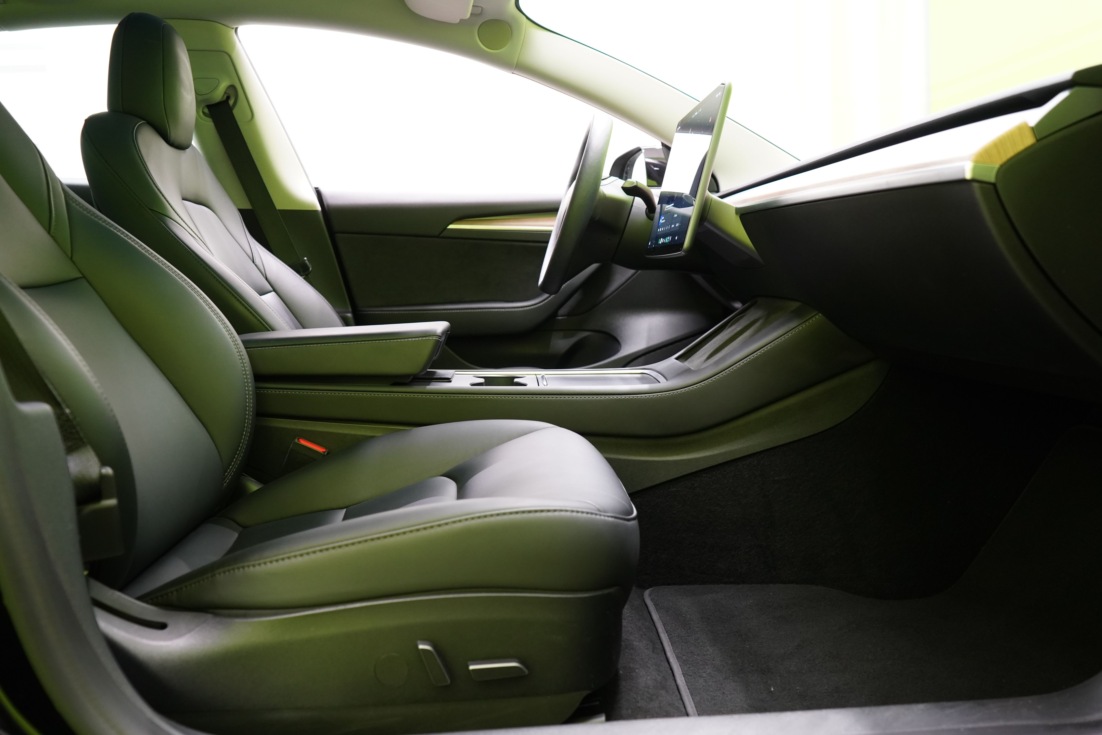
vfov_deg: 45.0
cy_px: 368
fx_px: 888
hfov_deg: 63.7
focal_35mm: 29
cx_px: 551
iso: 2500
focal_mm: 29
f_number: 5
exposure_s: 1/20
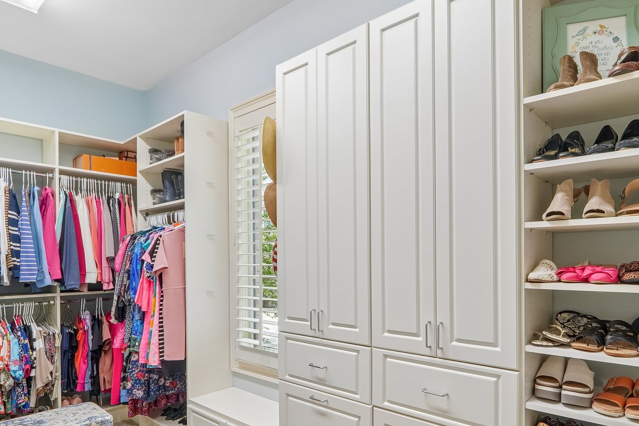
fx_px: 408
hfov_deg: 75.9
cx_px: 354
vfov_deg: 54.5
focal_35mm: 23
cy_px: 266
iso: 400
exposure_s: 1/4
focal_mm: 10
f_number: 8
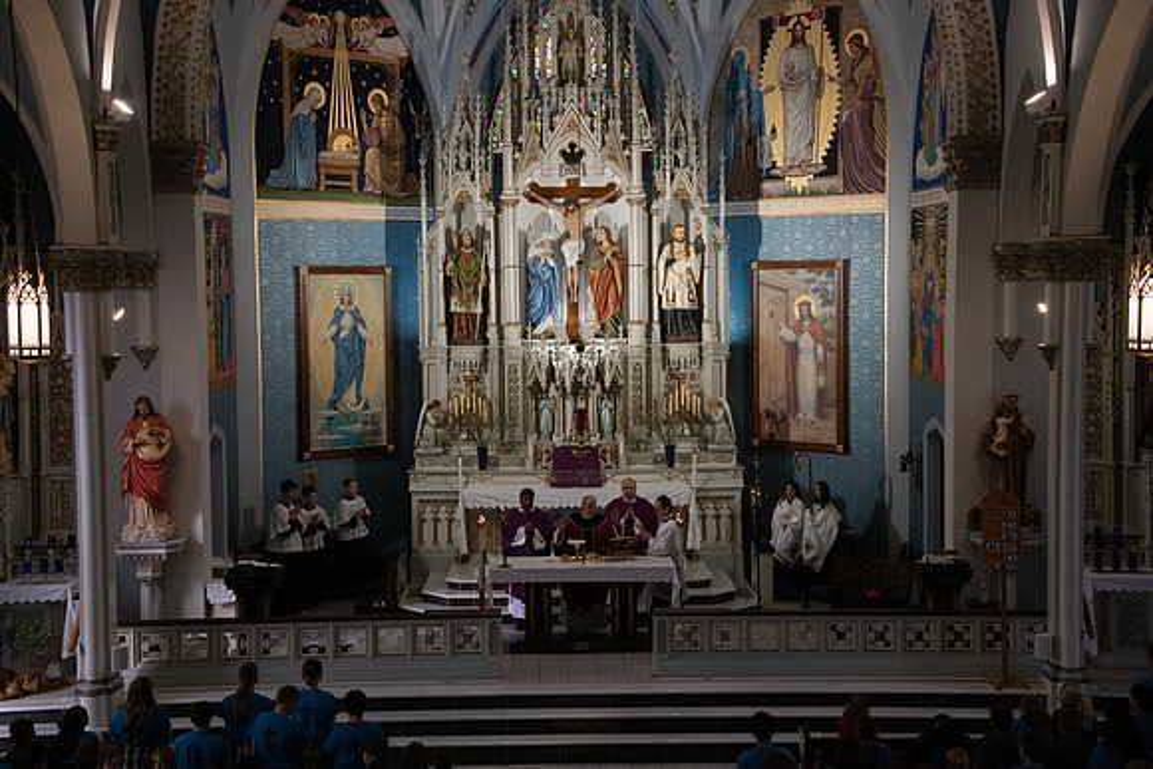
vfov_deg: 24.2
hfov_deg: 35.6
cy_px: 384
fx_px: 1794
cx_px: 576
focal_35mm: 56
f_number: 13
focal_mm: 56
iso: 4000
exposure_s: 1/100
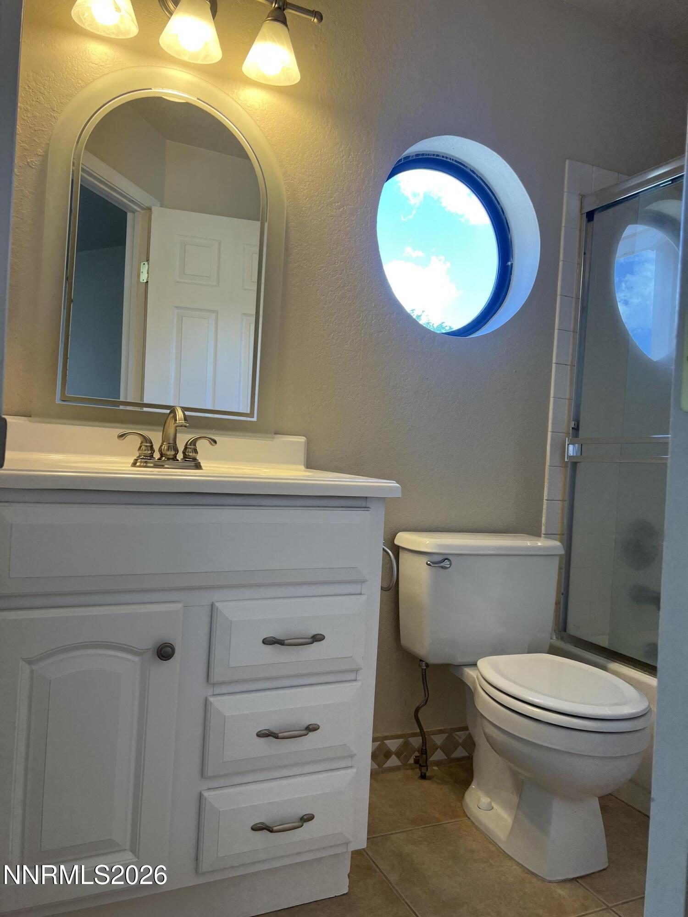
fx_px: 689
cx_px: 344
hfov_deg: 53.1
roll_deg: -3.4
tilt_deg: +0.7
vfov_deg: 67.3
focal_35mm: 26
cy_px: 458
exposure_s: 1/163
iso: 50
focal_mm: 5.7
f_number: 1.5
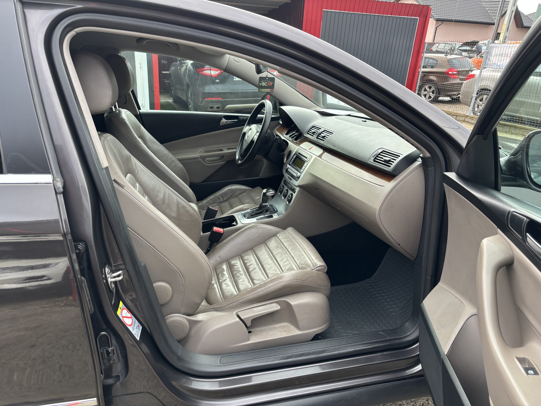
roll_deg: -4.8
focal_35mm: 26
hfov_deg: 67.3
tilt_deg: -23.9
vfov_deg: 53.1
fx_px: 406
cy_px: 203
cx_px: 270
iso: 40
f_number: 1.6
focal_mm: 5.96
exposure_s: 1/146
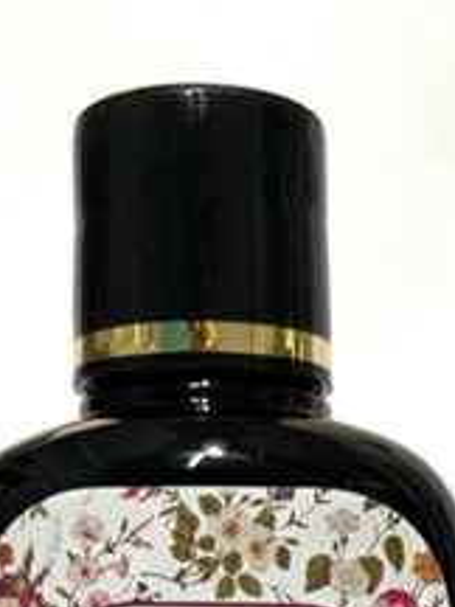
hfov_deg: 19.1
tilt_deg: -8.5
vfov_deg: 21.5
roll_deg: +0.2
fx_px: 1349
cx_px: 289
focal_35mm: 77
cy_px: 894
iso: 160
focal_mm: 5.7
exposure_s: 1/60
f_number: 1.5
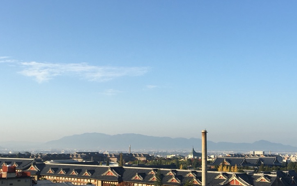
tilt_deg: +4.3
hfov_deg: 39.6
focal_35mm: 51
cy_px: 114
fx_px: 413
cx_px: 147
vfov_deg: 25.3
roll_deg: -0.2
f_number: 2.2
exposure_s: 1/1183
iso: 25
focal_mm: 4.15
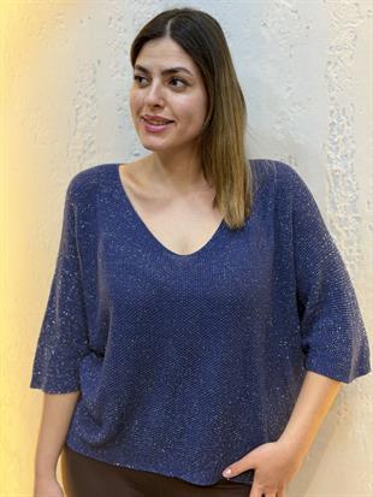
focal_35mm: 48
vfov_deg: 39.6
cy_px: 248
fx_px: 689
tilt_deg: -10.9
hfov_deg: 30.3
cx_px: 186
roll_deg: +1.5
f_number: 1.78
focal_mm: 6.76
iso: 50
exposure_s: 1/50
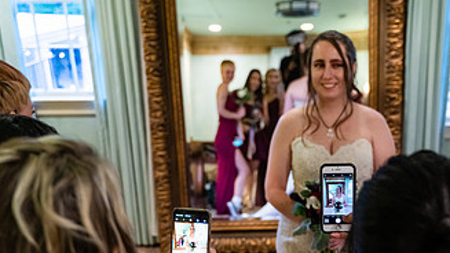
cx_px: 318
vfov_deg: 22.4
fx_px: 621
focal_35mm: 52
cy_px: 234
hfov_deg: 39.1
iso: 1000
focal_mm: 28
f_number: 2.8
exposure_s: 1/60
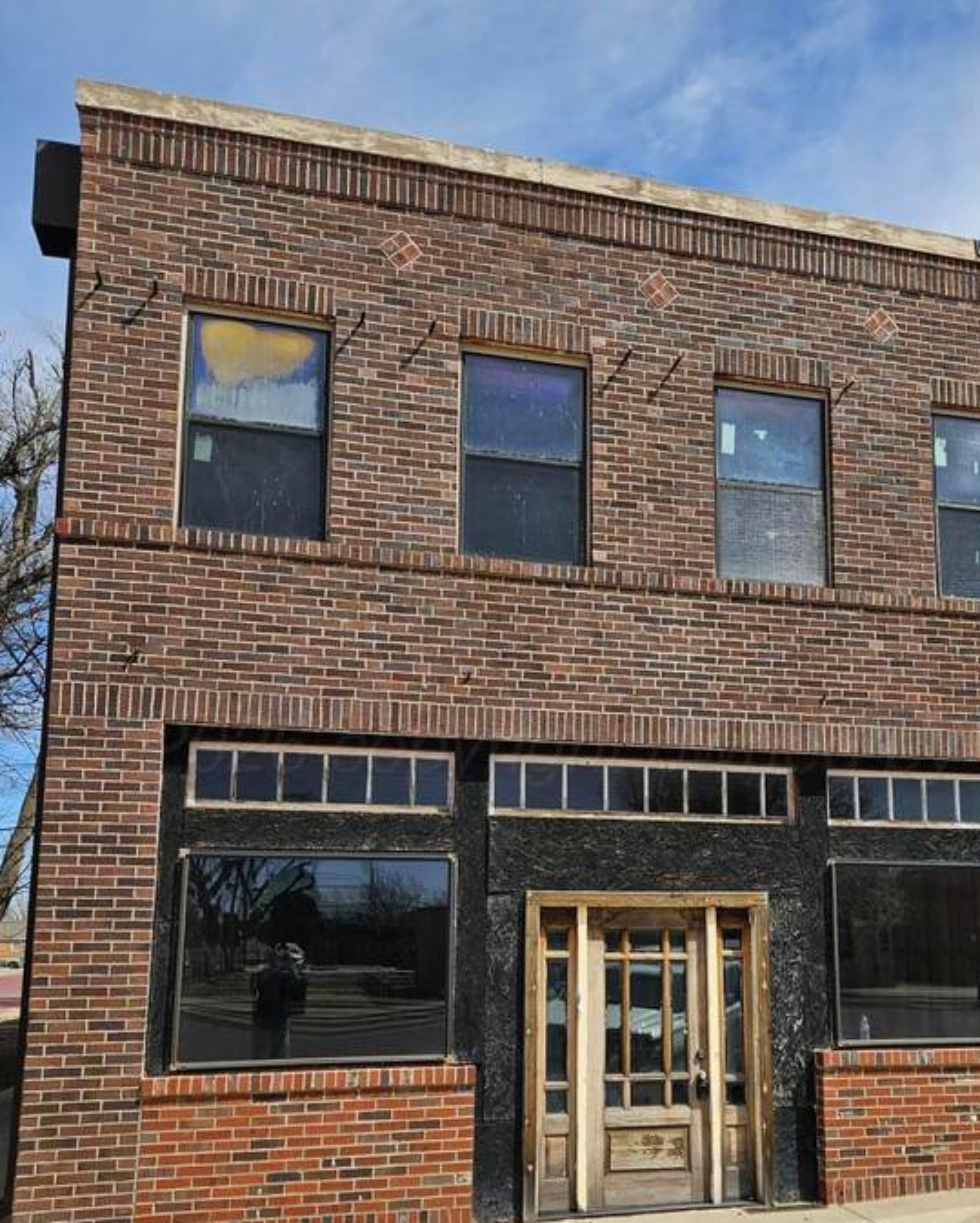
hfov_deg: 45.4
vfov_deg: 55.1
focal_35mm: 32
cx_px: 613
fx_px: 1159
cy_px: 752
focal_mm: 5.4
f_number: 1.8
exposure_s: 1/1989
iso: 25
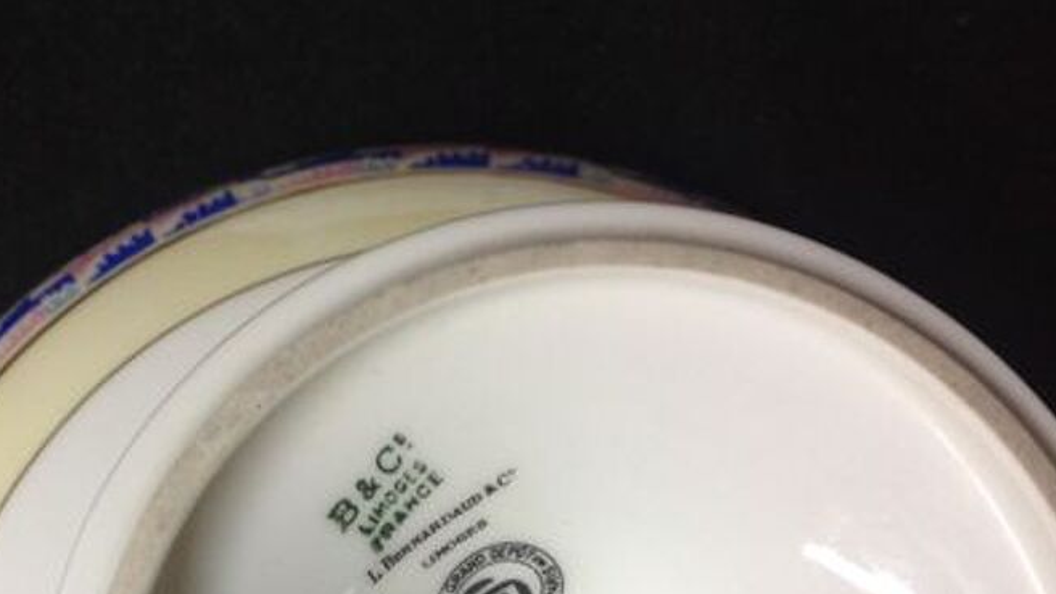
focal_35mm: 58
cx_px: 357
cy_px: 598
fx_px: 1624
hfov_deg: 35.7
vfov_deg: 20.1
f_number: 2.4
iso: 80
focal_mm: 4.28
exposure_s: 1/15
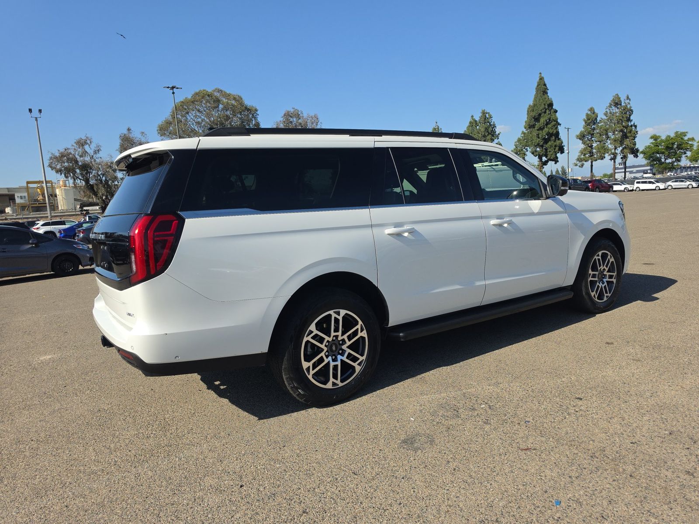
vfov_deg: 58.9
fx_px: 464
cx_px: 350
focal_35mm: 23
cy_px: 262
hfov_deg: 73.9
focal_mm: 6.5
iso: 63
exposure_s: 1/5605
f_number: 1.4
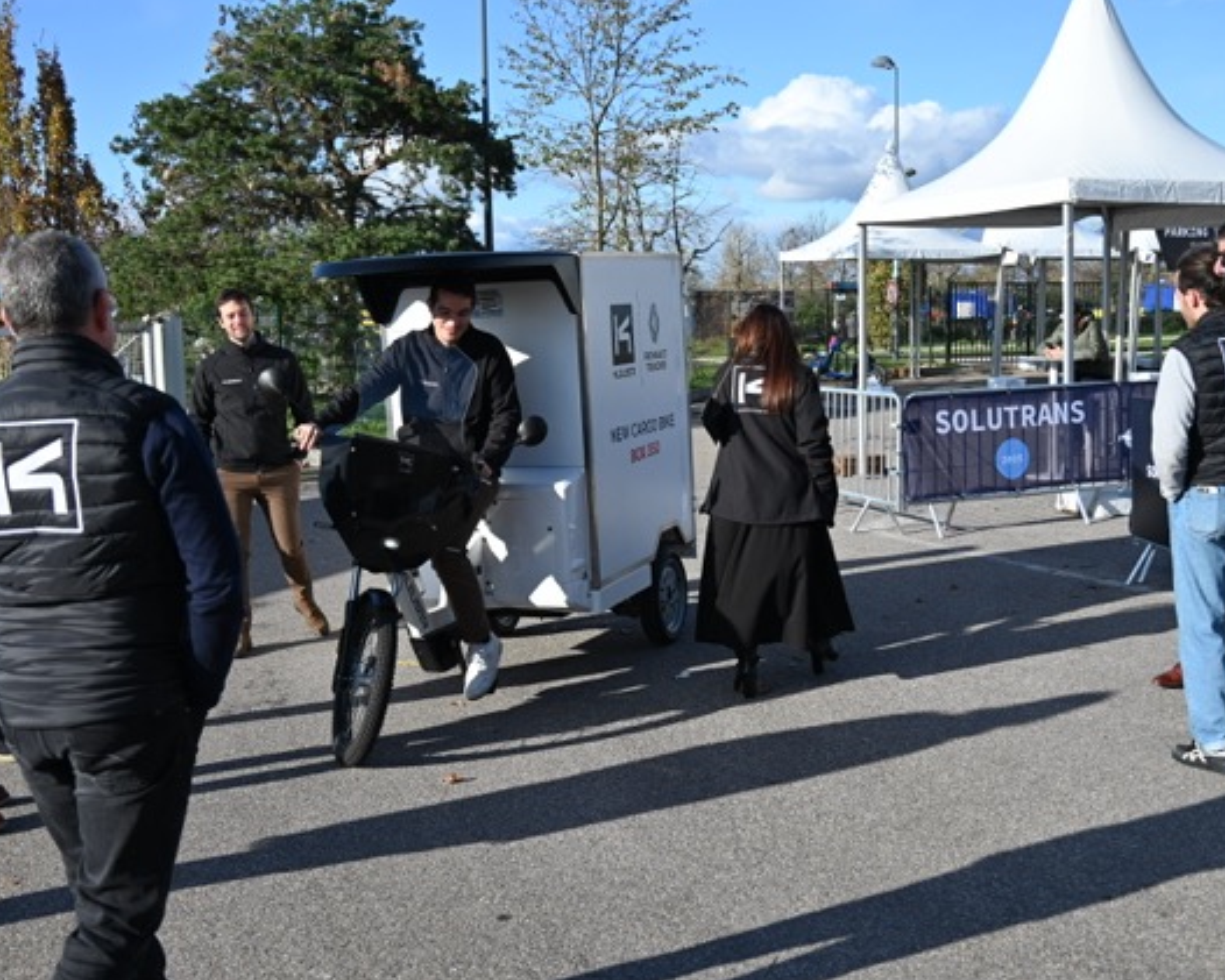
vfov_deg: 37.3
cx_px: 622
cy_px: 488
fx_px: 1450
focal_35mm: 40
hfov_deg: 45.8
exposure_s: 1/320
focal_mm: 35
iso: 100
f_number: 6.3
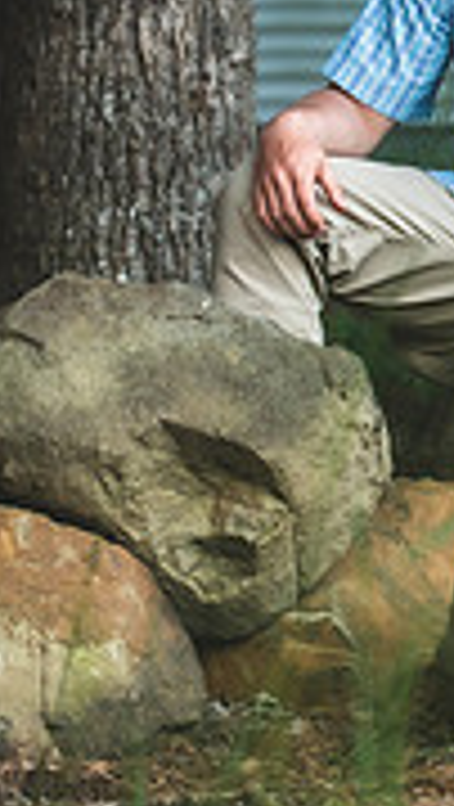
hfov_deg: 3.0
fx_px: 8412
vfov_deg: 5.5
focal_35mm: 394
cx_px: 1210
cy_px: -2
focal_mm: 116
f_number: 5.6
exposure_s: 1/320
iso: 250
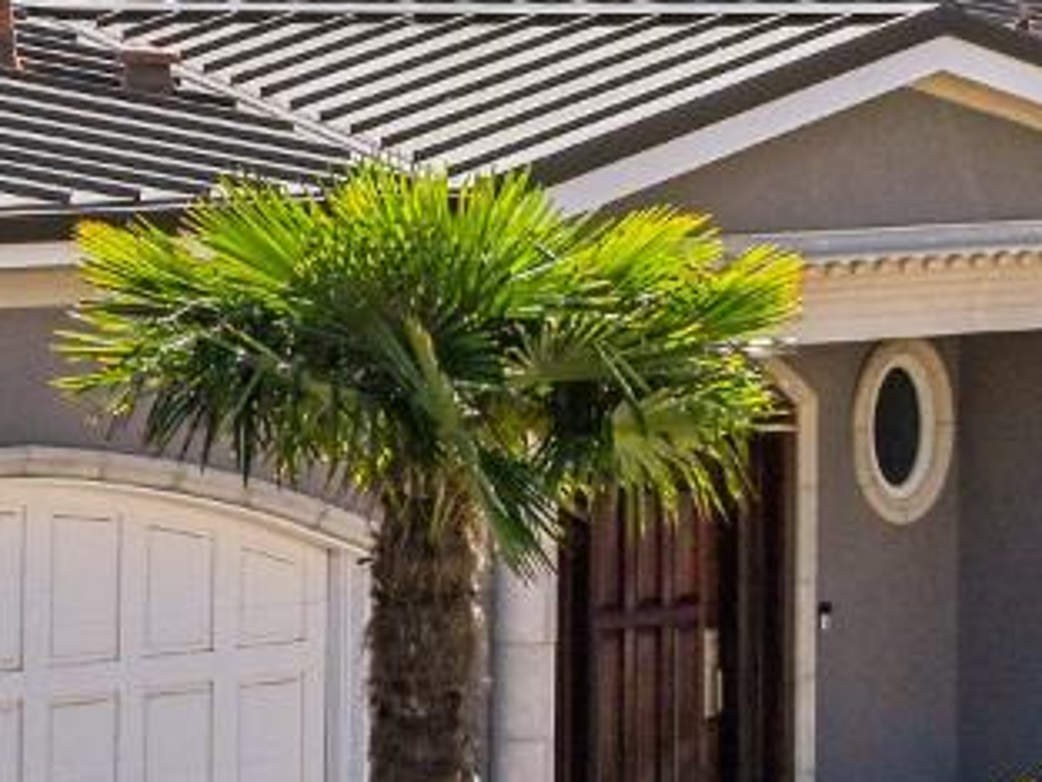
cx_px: 2104
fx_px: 8067
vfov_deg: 5.5
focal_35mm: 268
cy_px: -134
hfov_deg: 7.1
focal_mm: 58
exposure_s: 1/1250
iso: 800
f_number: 13
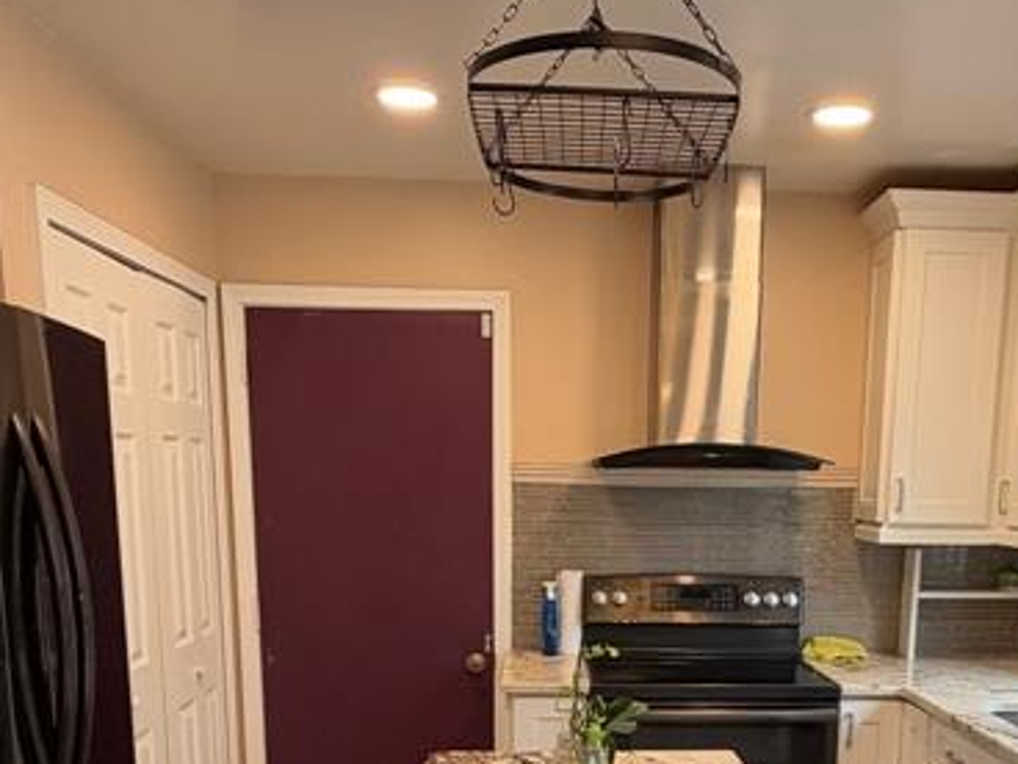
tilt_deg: -13.3
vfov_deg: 34.4
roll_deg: -0.7
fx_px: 1147
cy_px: 714
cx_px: 614
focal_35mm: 39
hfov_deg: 47.6
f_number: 2.2
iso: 250
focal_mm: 2.22
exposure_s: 1/120
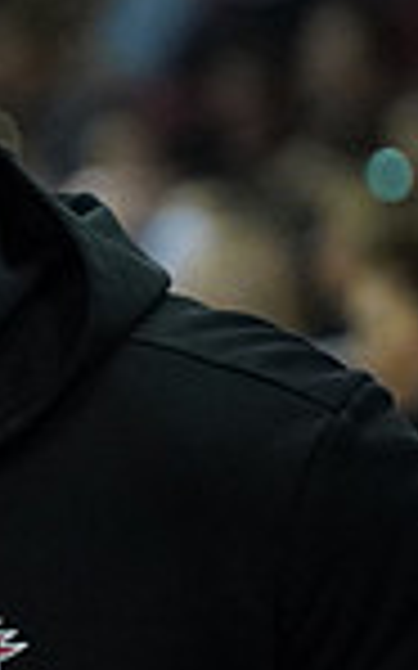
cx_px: -867
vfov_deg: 2.4
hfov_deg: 1.5
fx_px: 16292
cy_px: 607
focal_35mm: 893
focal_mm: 150
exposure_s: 1/1250
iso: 6400
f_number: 2.8
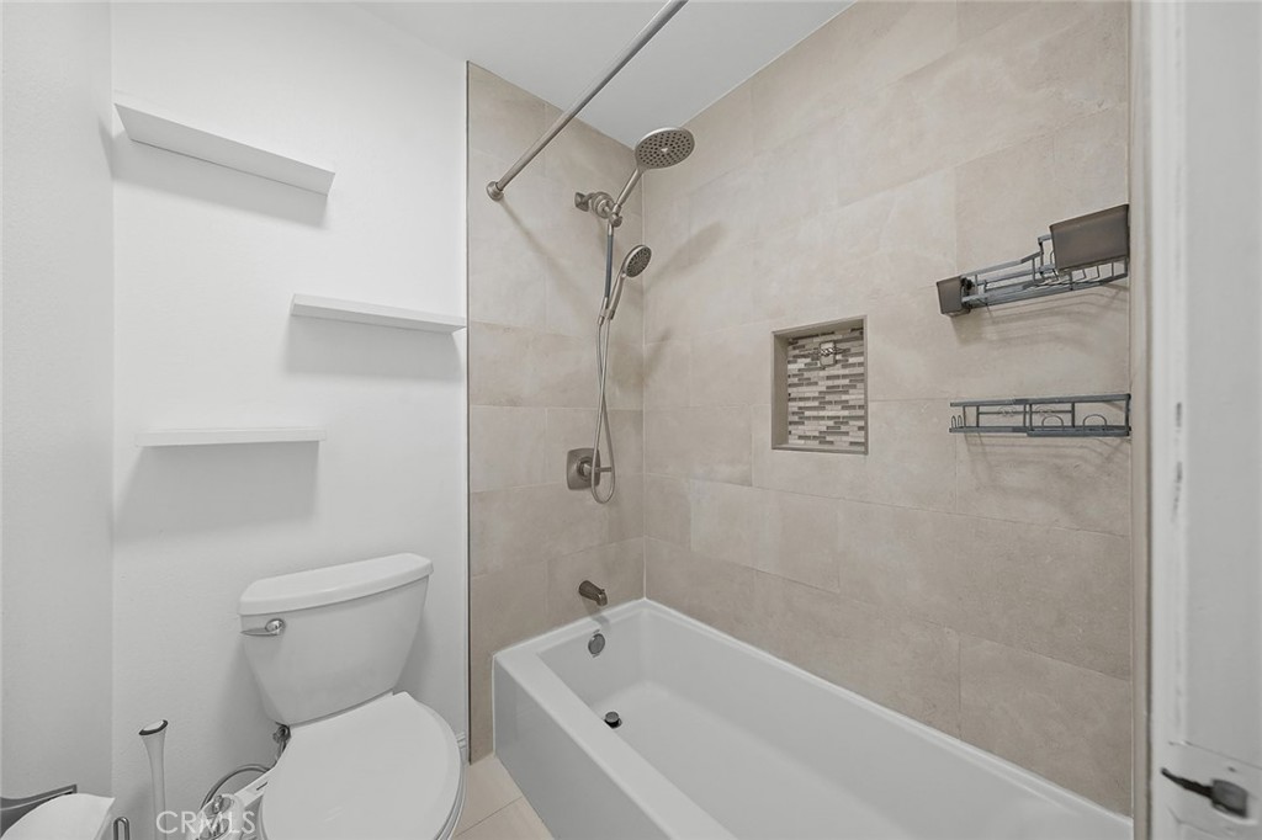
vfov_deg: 90.0
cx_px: 631
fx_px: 421
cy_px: 420
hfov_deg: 112.6
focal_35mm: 12
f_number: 5.6
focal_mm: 12
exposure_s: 1/100
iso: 1000
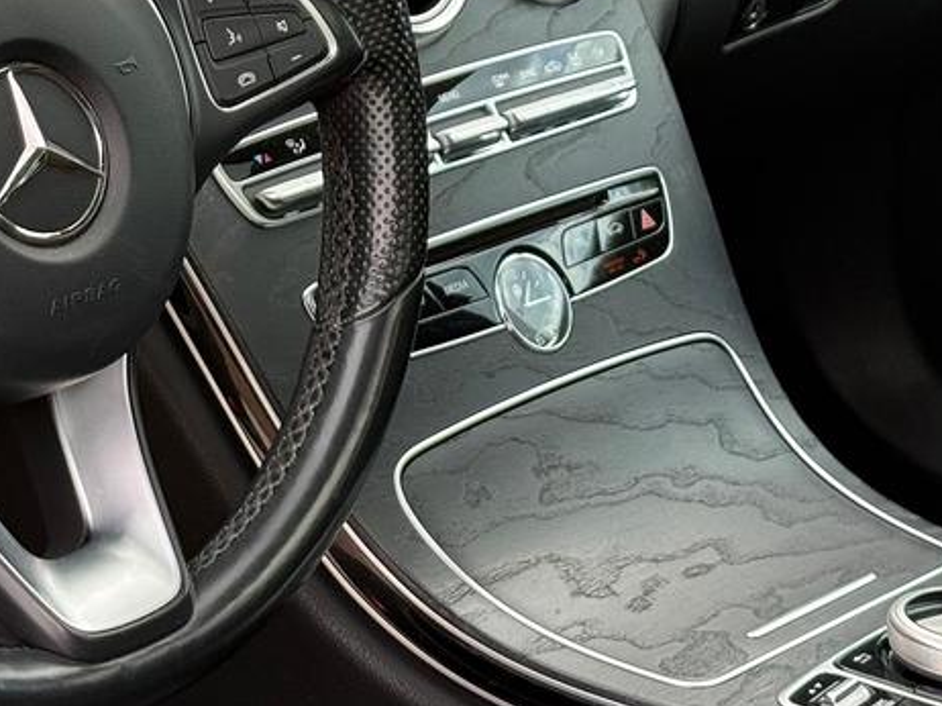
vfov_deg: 11.0
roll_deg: -1.3
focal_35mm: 133
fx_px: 3617
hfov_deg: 14.6
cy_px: -88
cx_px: 55
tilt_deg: -16.5
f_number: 1.78
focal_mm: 6.76
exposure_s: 1/422
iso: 64
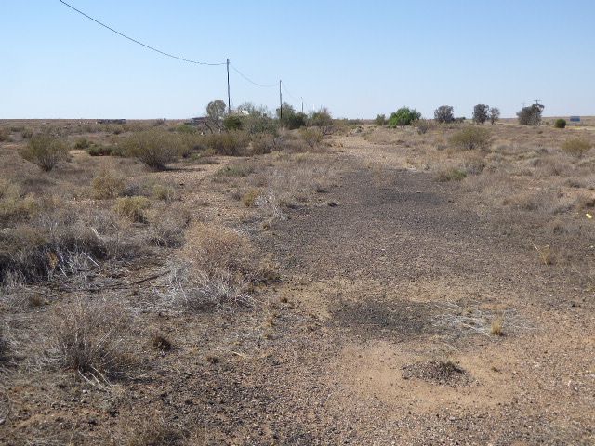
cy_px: 223
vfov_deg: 36.8
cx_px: 298
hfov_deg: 47.9
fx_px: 670
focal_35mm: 39
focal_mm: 6.7
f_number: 3.7
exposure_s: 1/640
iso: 80
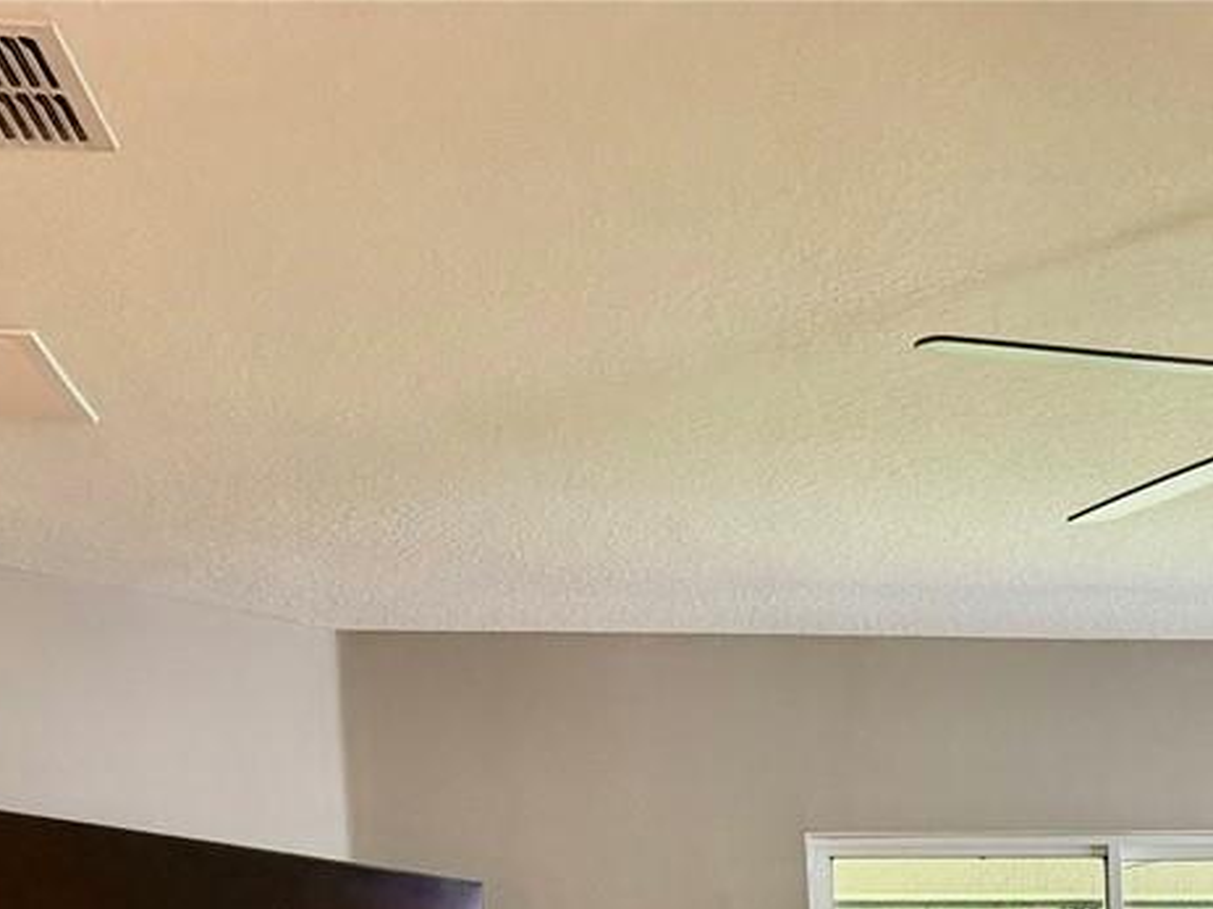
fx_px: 2908
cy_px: 1569
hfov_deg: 22.9
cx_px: 1132
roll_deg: +1.8
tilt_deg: -5.5
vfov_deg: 15.6
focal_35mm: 83
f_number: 1.78
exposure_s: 1/120
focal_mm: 6.76
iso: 250
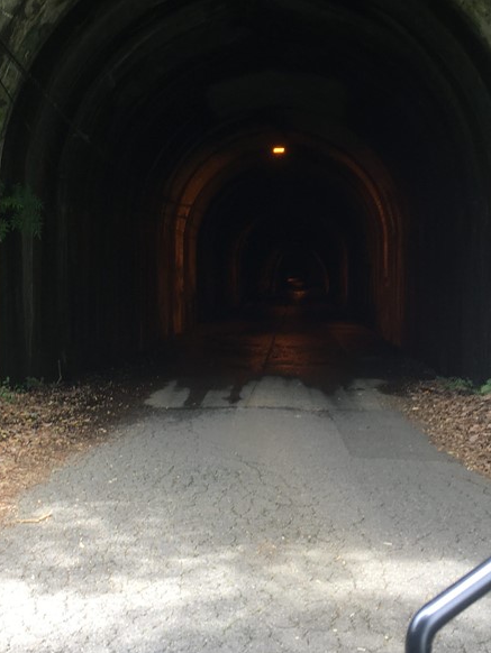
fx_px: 964
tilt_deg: -1.7
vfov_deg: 37.4
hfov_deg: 28.2
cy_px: 268
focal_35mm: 51
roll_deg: +0.4
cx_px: 131
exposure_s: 1/40
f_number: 2.2
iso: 25
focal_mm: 4.15
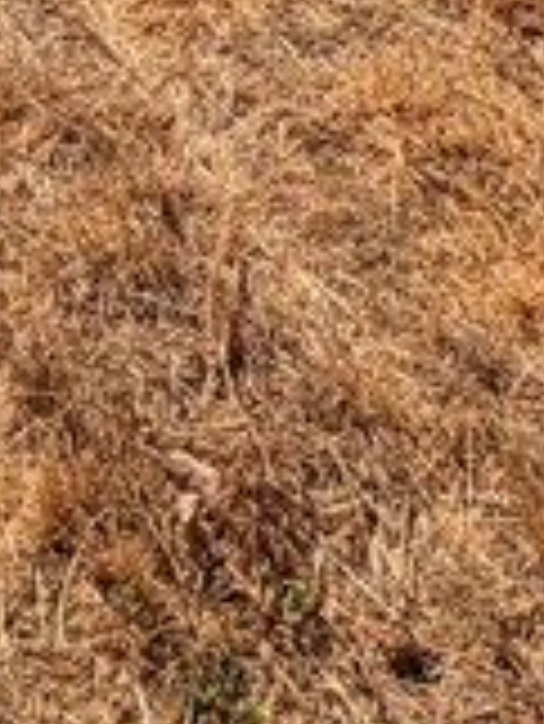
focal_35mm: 89
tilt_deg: -0.6
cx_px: -283
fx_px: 1862
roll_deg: +0.5
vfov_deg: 13.9
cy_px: -1097
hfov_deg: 15.3
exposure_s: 1/1961
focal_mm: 2.22
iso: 20
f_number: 2.2
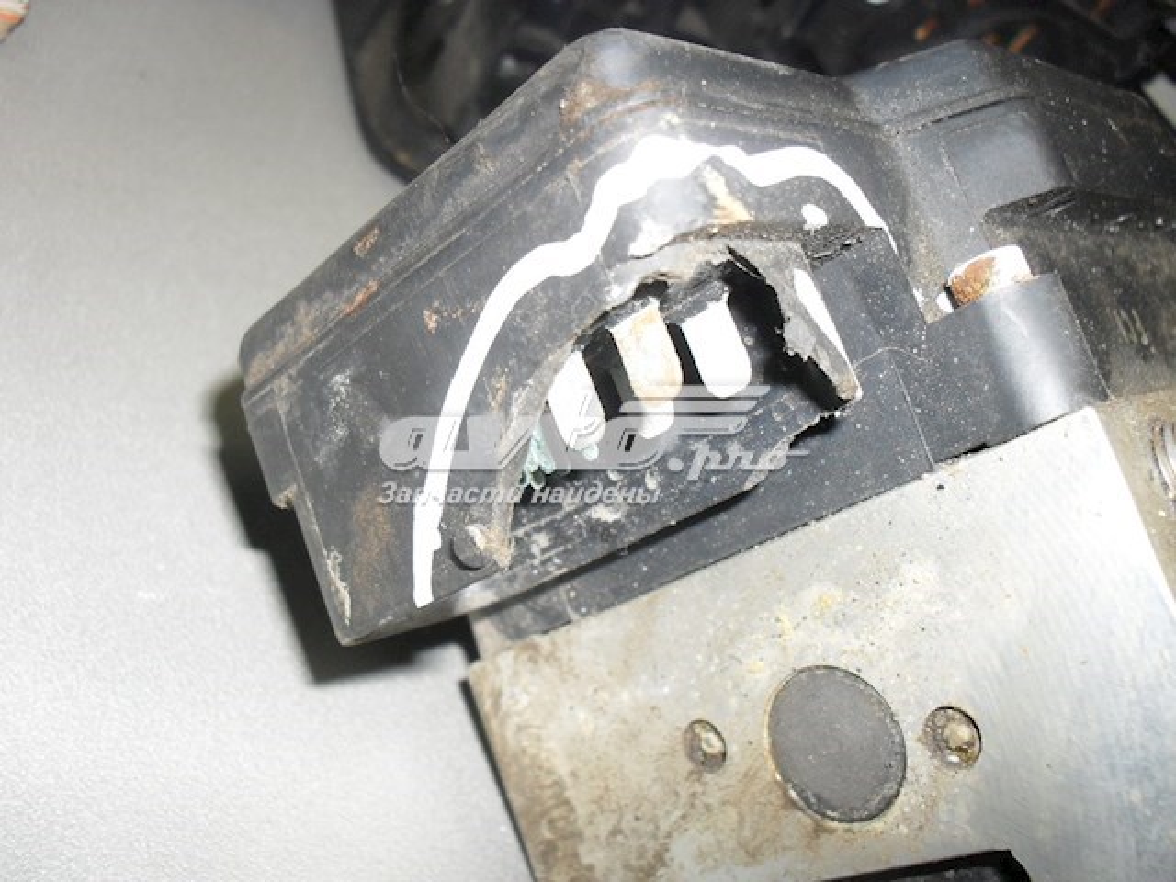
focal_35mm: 35
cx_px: 588
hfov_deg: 52.6
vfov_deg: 40.7
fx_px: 1189
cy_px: 441
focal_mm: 6.3
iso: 200
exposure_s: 1/45
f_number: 3.2
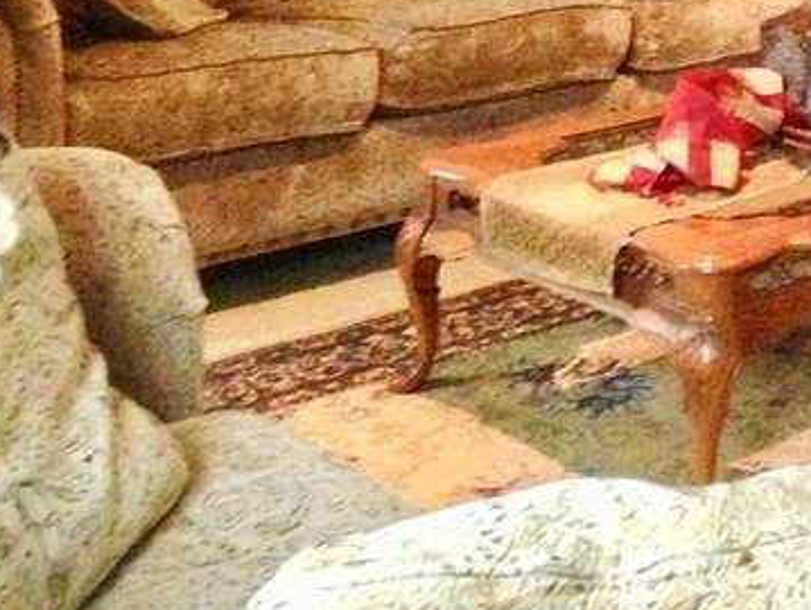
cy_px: -158
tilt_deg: -7.8
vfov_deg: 15.1
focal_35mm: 94
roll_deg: -2.3
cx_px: 999
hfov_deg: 19.5
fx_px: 2204
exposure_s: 1/15
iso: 400
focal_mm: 4.12
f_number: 2.4
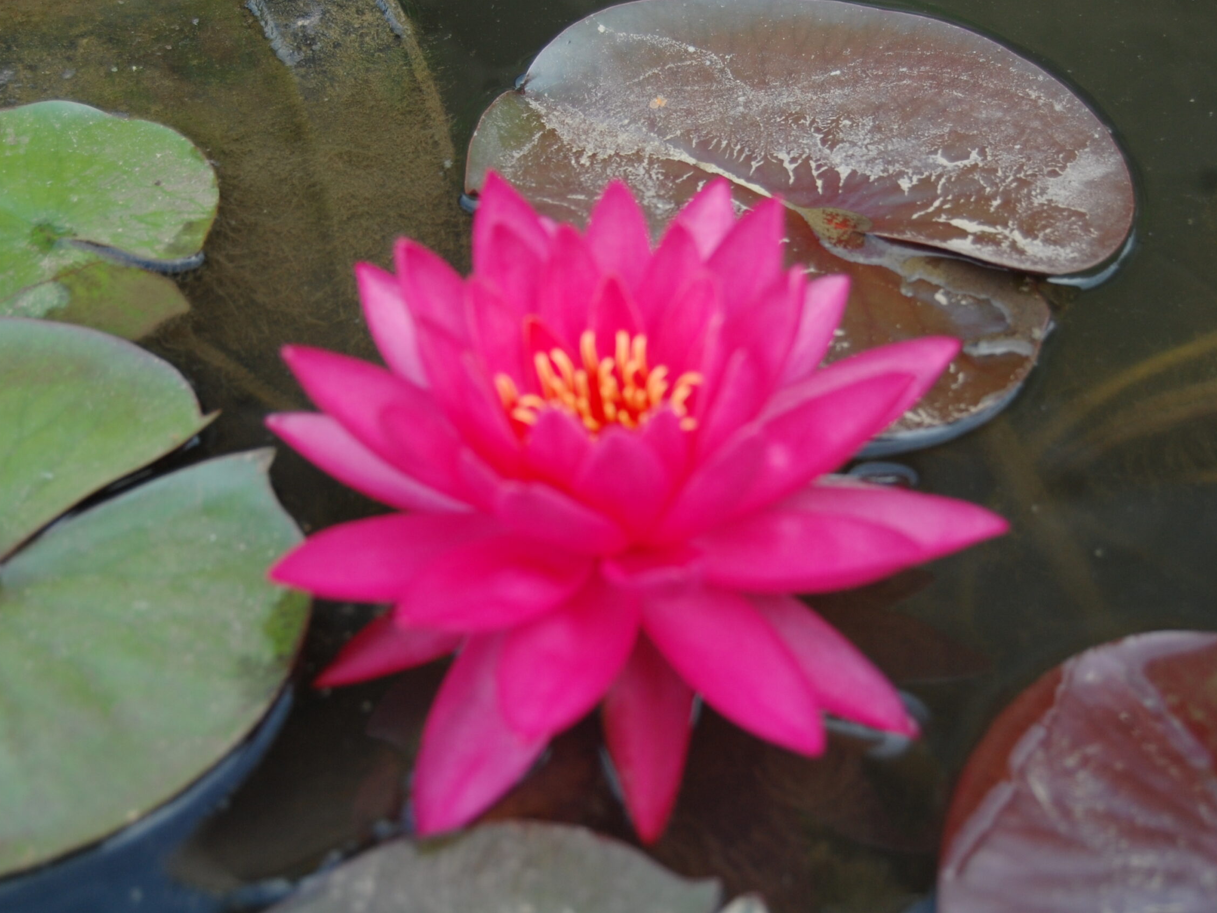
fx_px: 2180
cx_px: 638
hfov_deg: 31.2
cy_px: 455
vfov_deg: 23.7
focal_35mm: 62
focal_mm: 38
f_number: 5
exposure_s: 1/320
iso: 400
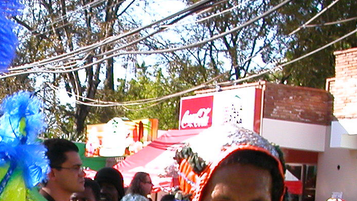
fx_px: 871
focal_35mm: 92
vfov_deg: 12.8
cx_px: 51
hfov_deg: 22.7
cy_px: 249
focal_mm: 5.6
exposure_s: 1/178
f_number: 4.5
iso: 100
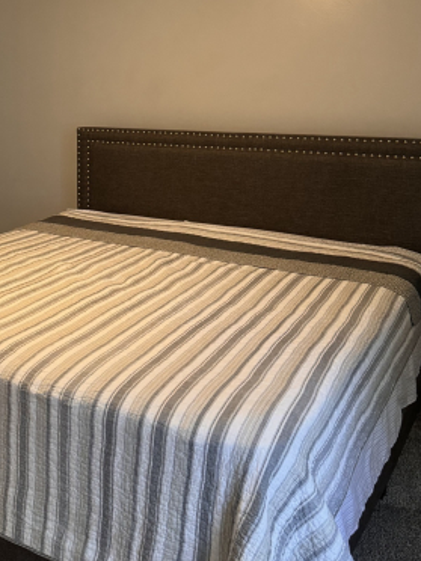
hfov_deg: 33.0
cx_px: 107
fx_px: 697
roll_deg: +0.5
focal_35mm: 43
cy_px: 195
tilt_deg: -9.7
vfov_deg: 43.3
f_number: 1.78
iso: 400
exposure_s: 1/60
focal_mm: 6.76
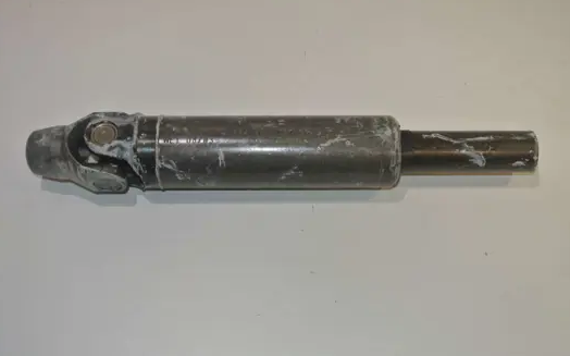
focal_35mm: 44
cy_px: 182
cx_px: 278
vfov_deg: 29.2
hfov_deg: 45.3
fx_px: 683
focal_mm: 15.7
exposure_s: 1/60
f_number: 4.2
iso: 200
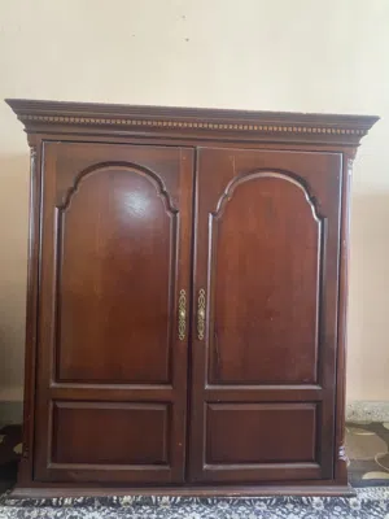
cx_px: 194
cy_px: 260
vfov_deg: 67.3
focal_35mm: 26
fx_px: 390
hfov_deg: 53.1
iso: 500
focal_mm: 4.25
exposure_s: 1/42
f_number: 1.8
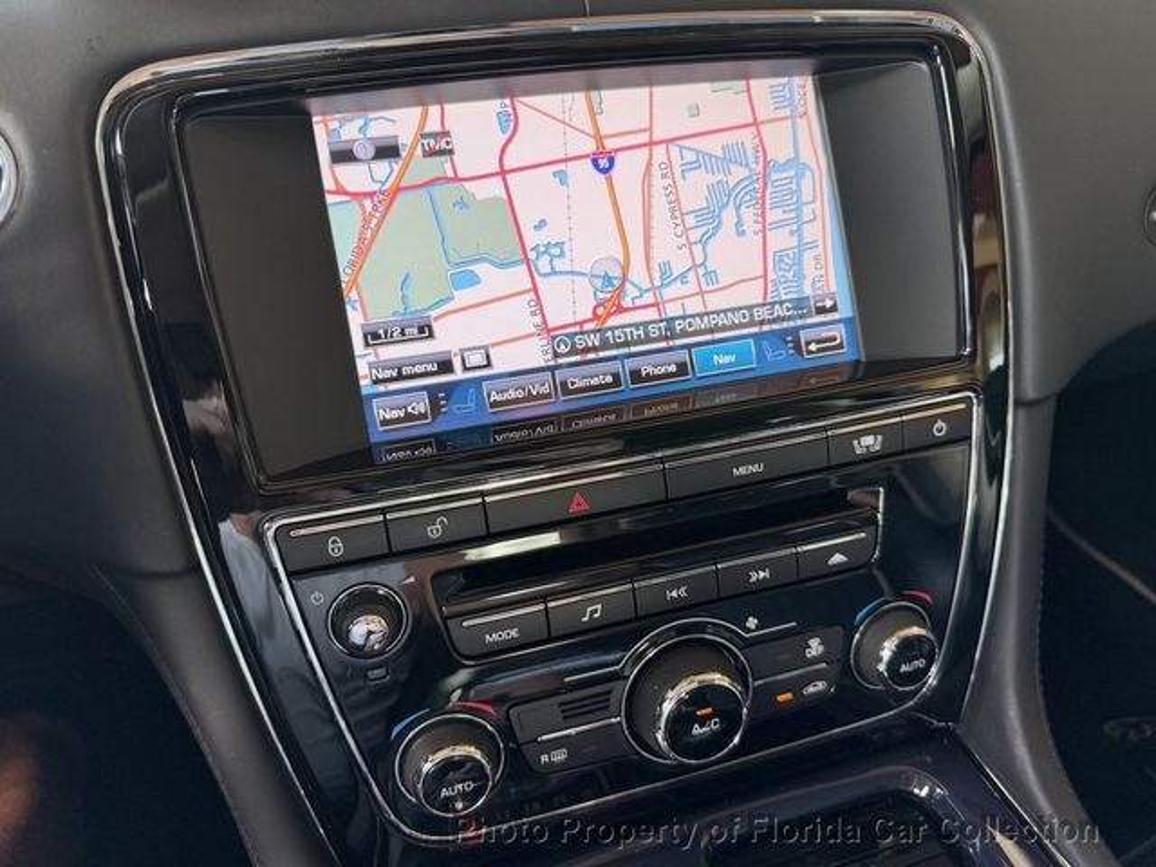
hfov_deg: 71.6
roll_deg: -2.2
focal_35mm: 24
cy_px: 434
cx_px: 578
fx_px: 801
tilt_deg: -37.8
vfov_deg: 56.8
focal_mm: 6.76
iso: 125
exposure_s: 1/100
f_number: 1.78
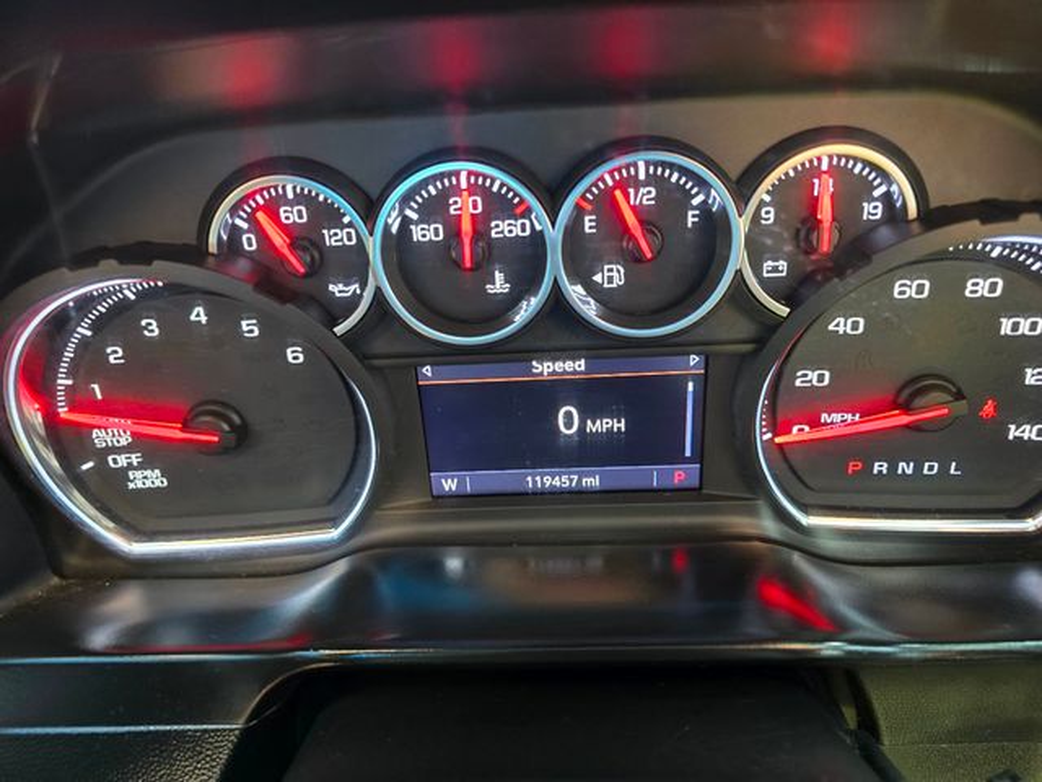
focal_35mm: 23
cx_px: 521
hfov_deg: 73.9
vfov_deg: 58.9
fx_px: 692
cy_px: 391
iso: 400
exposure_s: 1/33.2
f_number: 1.7
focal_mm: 6.3
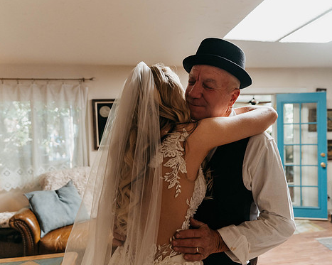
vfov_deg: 51.5
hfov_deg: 62.1
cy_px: 135
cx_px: 183
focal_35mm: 28
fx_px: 275
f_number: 2.8
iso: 1000
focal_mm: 24
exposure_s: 1/400
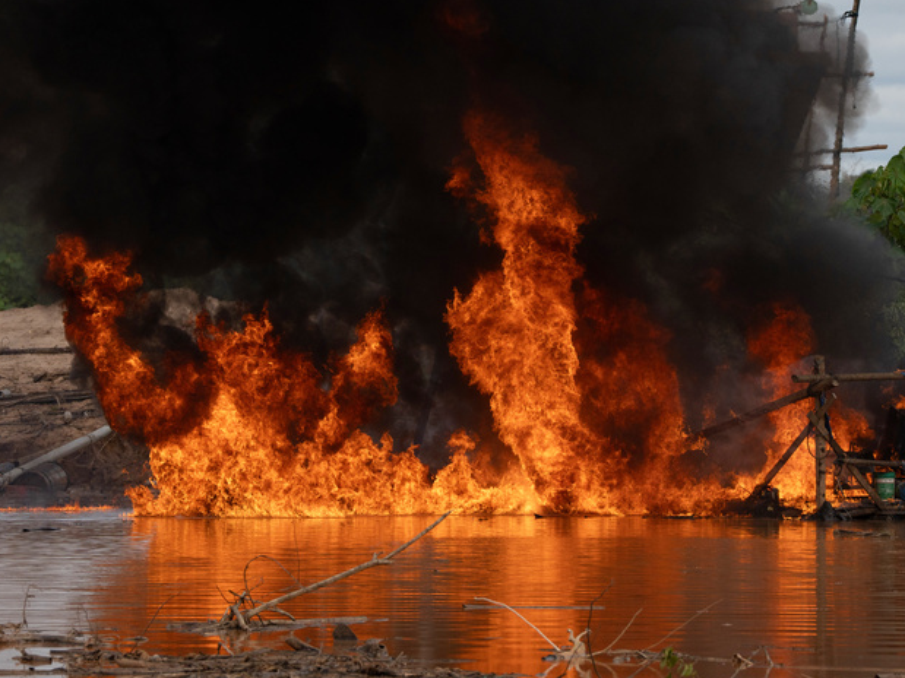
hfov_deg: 6.2
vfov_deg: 4.7
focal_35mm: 318
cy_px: 197
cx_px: 496
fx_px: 8312
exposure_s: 1/8000
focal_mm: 200
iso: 400
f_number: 5.6
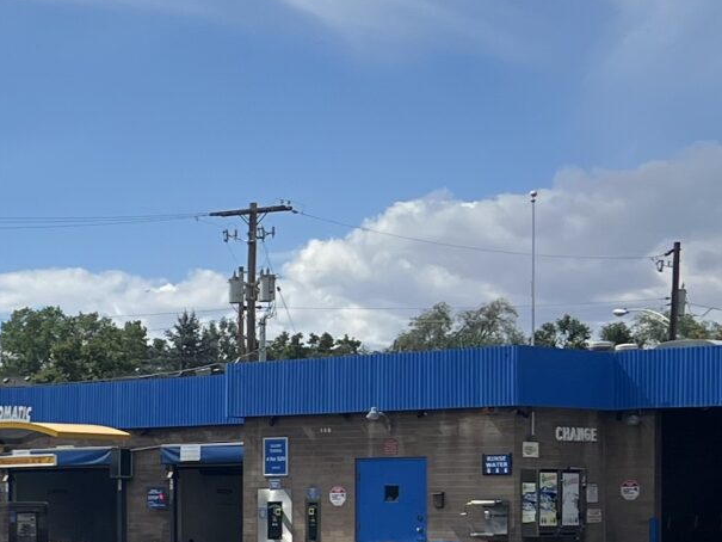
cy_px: 493
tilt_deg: +0.5
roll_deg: +0.3
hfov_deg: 16.1
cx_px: -422
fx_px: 2295
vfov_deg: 13.3
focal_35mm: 110
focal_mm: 5.7
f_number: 1.5
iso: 50
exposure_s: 1/8000
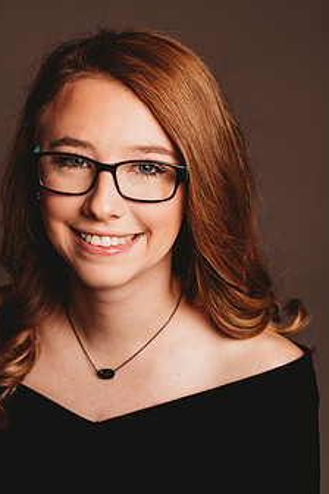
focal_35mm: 114
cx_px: 119
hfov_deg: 12.0
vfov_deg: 17.9
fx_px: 1563
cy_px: 198
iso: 100
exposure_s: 1/160
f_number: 3.5
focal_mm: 85
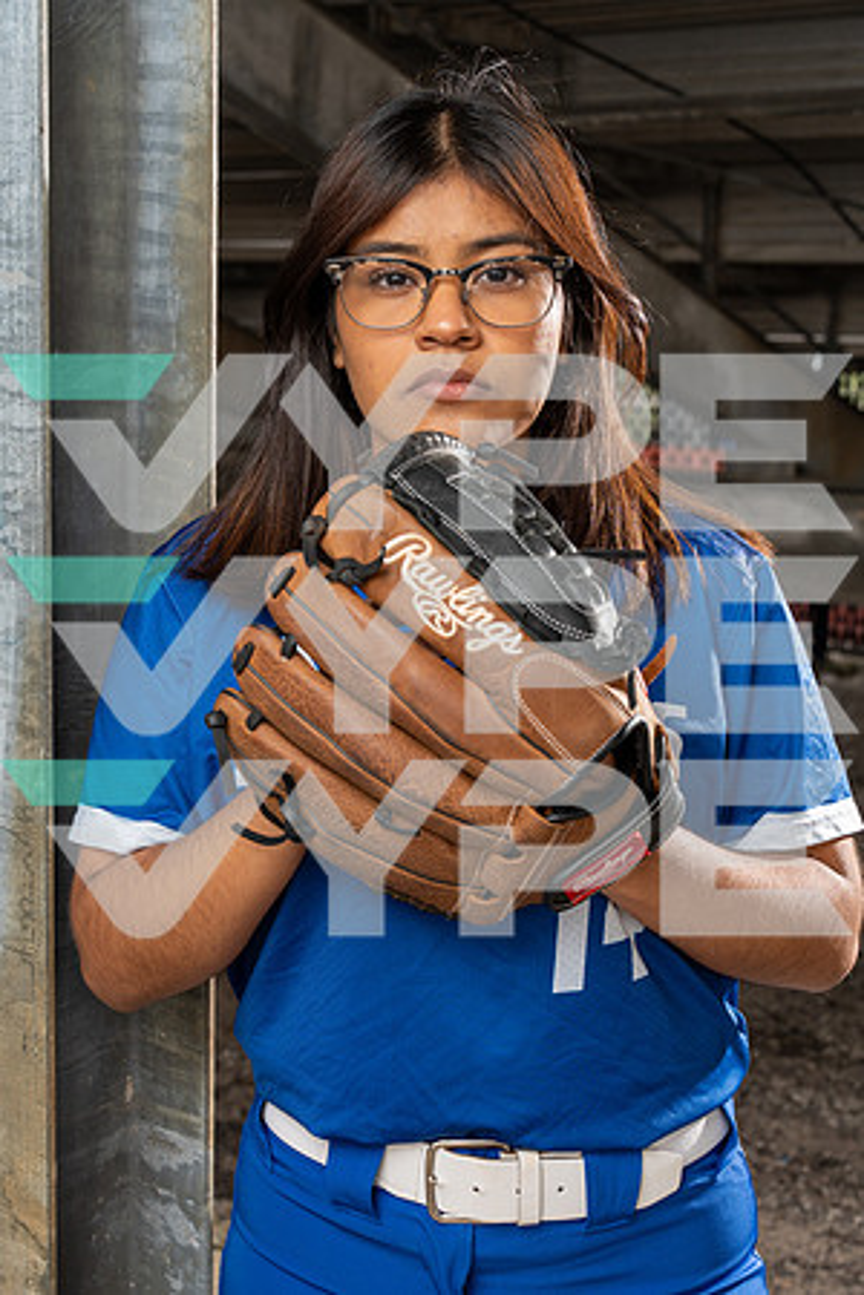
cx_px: 432
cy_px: 648
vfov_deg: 32.4
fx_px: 2232
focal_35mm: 62
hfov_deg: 21.9
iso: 200
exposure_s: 1/200
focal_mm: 62
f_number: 8
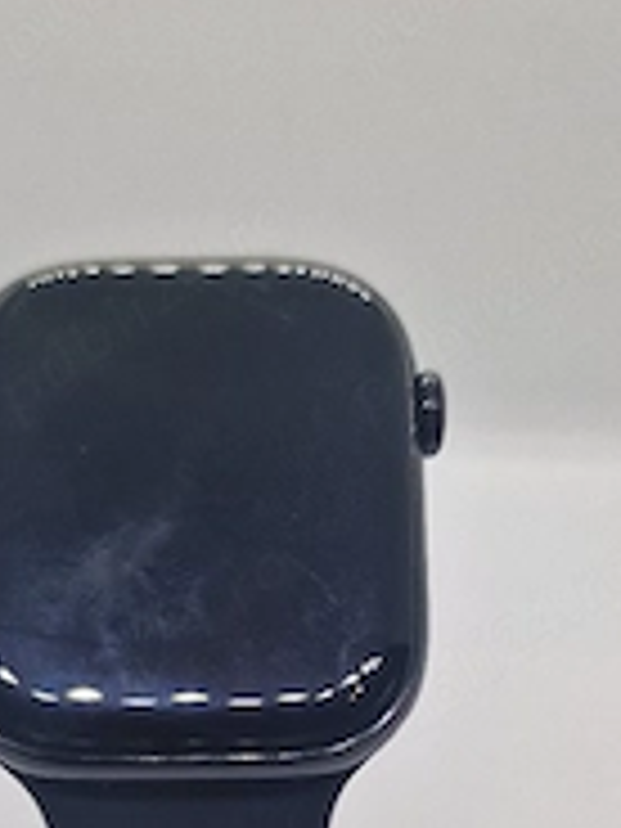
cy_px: 711
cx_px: 234
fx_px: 1196
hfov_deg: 29.0
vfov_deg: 36.3
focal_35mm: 50
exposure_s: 1/182
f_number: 1.8
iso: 50
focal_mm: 6.4
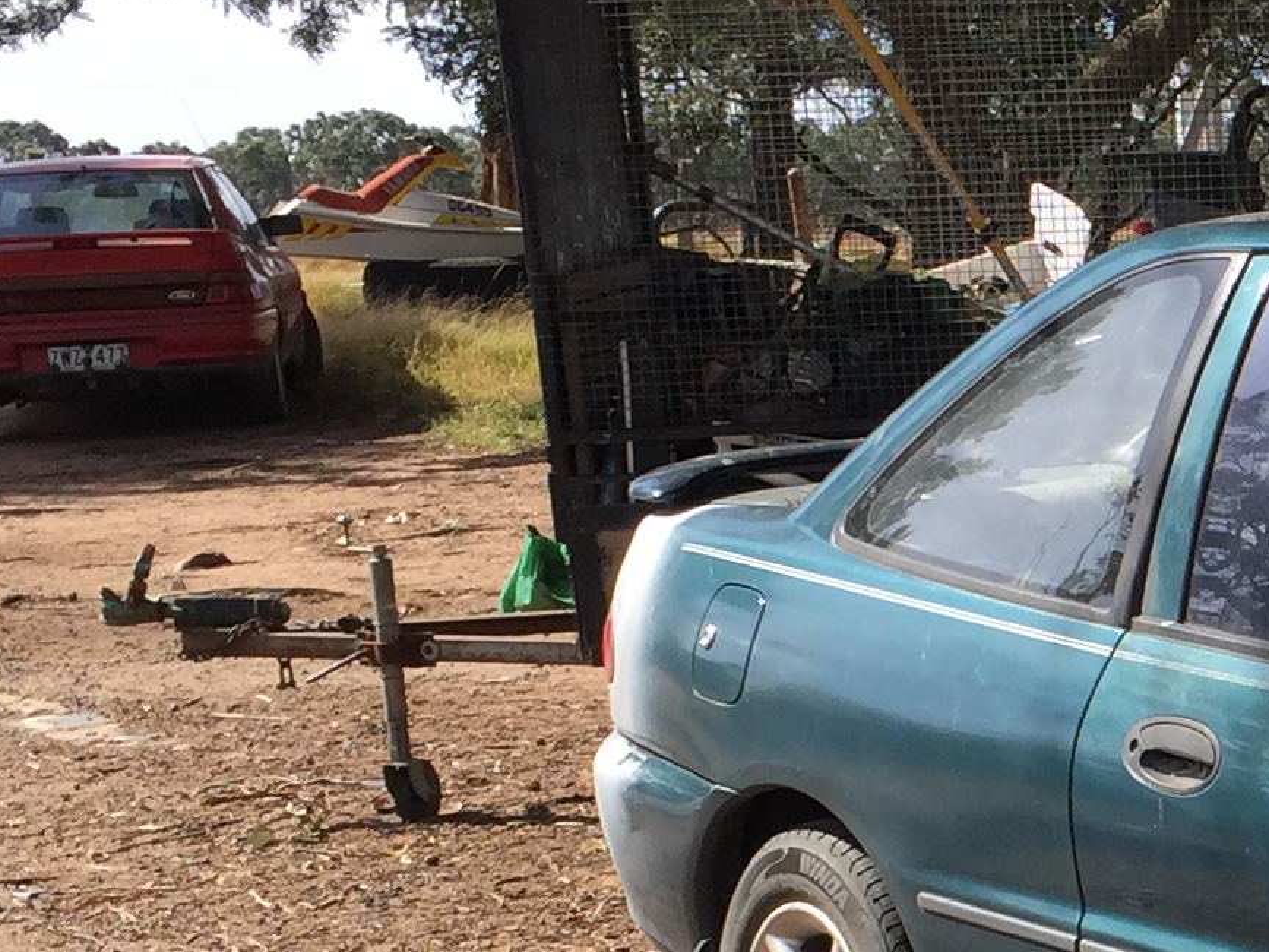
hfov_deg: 16.8
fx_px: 3996
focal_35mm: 109
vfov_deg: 13.4
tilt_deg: -13.5
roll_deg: +2.0
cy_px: 987
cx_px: 1721
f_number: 2.2
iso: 32
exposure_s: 1/964
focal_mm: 4.15
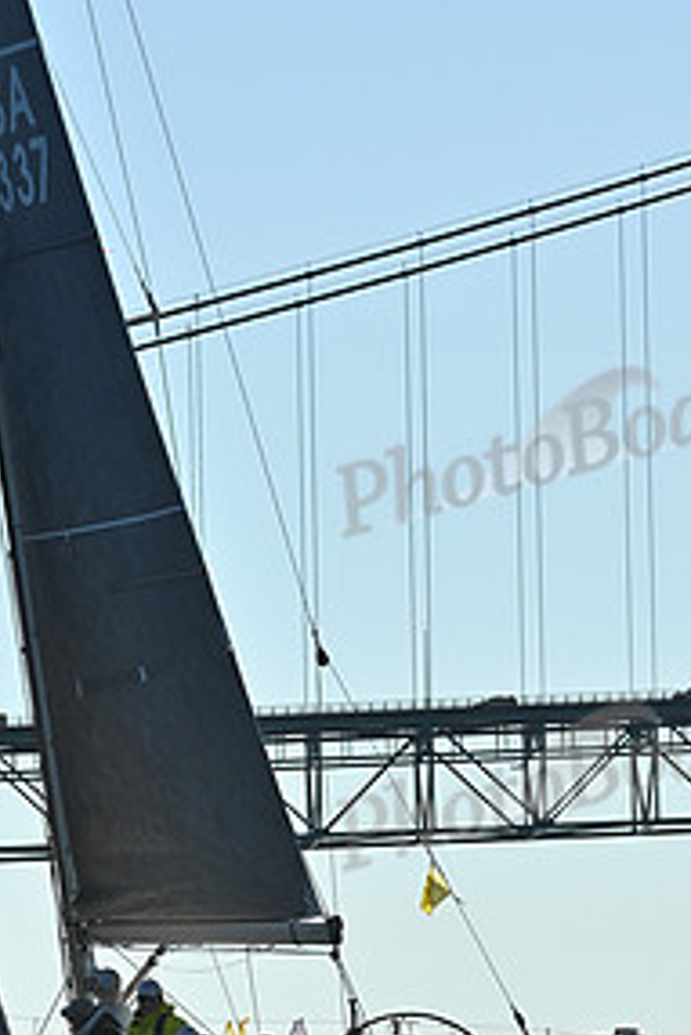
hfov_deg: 6.9
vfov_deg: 10.3
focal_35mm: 199
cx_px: 150
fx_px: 5722
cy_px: 1017
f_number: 10
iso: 320
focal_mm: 98
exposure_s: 1/1000
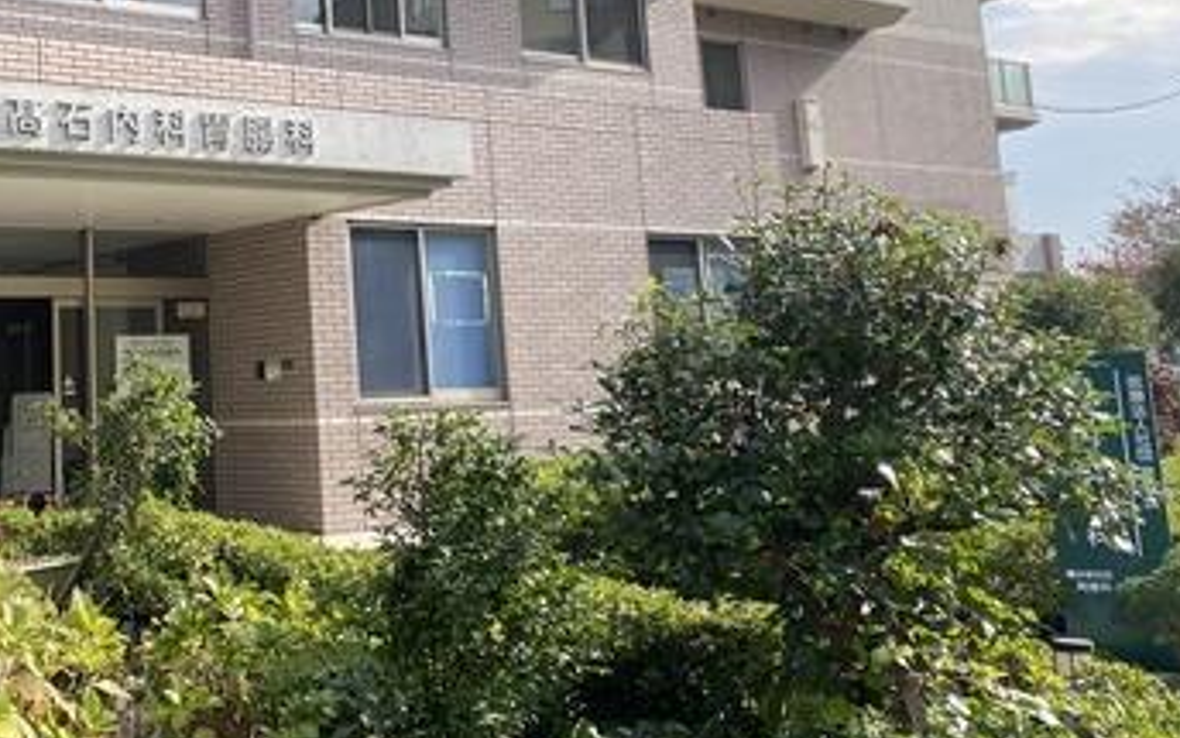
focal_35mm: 48
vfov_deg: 26.3
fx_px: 1544
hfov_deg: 39.7
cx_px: 196
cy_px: 130
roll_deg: +1.9
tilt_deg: +9.1
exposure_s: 1/606
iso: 32
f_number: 1.8
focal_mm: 4.25
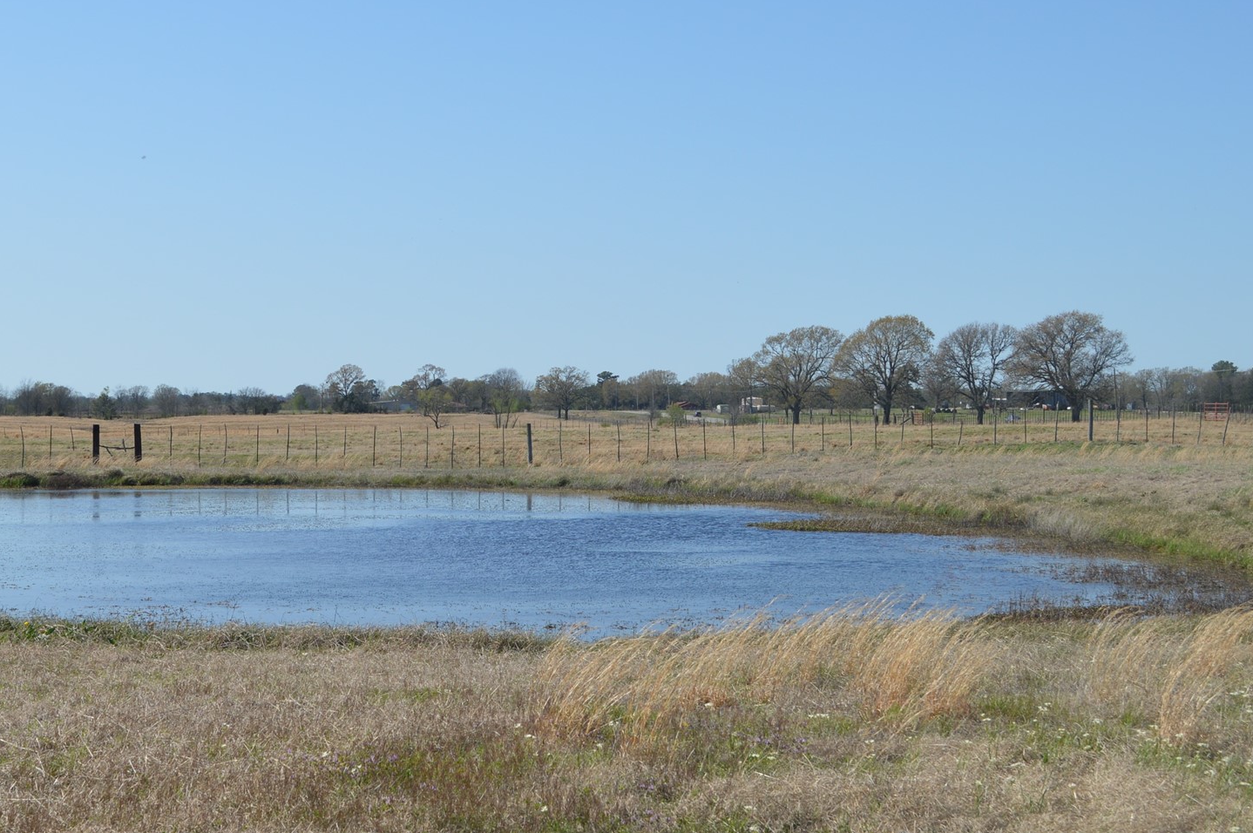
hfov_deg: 33.7
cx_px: 430
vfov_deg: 23.0
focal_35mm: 59
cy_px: 416
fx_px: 2052
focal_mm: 26
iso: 100
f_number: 8
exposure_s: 1/250
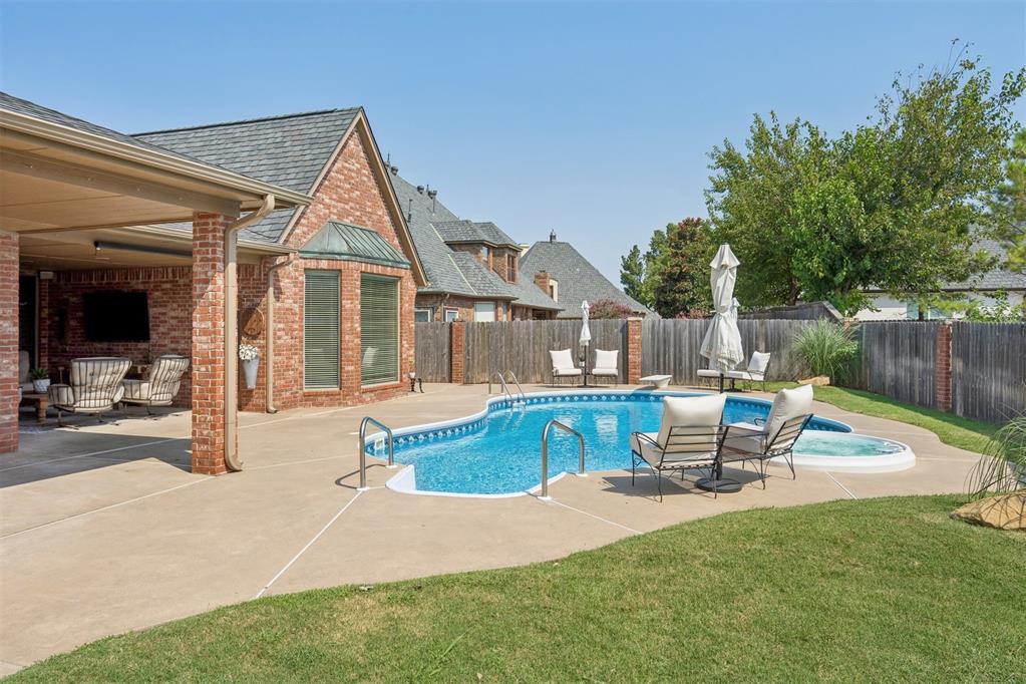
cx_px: 513
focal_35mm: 25
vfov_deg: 51.3
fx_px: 712
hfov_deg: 71.5
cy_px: 342
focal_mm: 25
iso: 200
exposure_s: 1/1000
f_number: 8
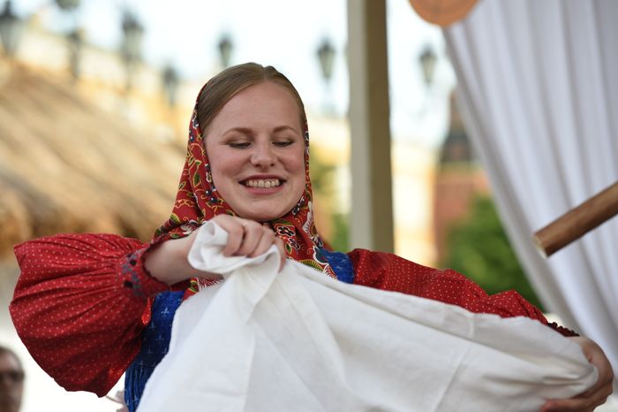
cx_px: 309
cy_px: 206
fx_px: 2488
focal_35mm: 145
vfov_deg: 9.5
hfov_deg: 14.2
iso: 1250
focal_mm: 145
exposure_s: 1/2000
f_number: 4.5
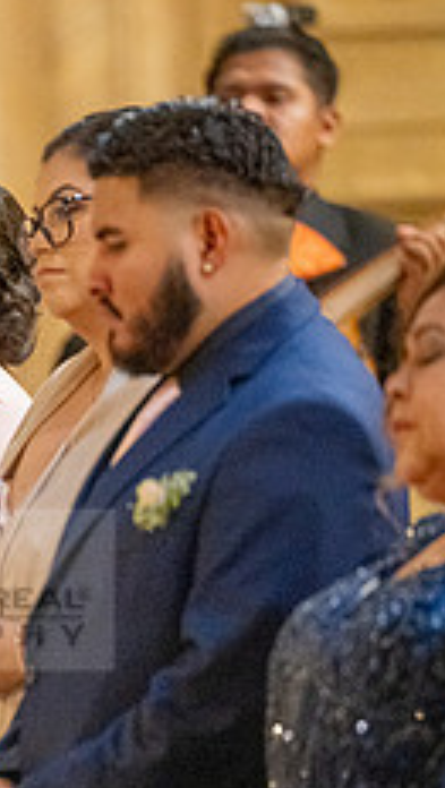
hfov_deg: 2.3
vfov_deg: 4.1
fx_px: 10939
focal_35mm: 523
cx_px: -173
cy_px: 589
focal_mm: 200
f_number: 2.8
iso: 2000
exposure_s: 1/200
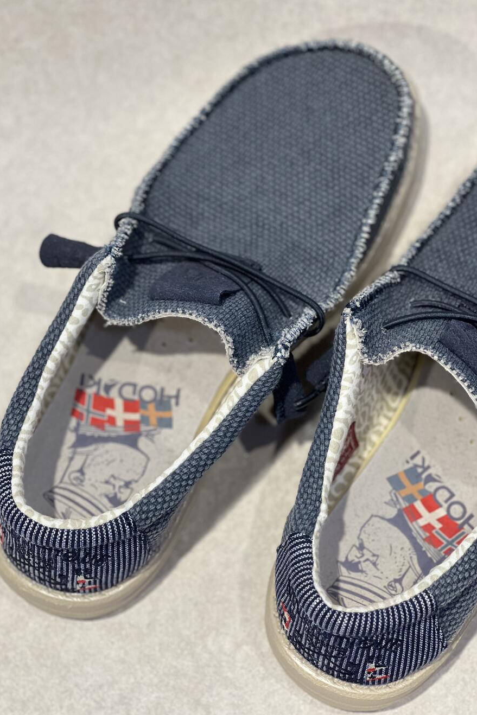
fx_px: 1609
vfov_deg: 25.1
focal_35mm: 81
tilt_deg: -69.1
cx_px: 227
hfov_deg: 16.9
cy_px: 359
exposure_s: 1/100
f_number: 2.8
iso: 100
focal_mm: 9
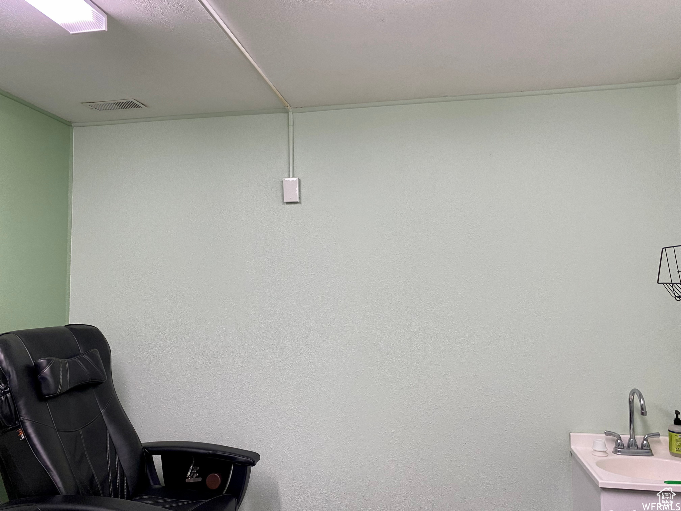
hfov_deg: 67.3
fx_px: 511
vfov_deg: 53.1
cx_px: 340
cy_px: 256
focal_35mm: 26
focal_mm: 4.25
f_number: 1.8
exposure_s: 1/71
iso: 125
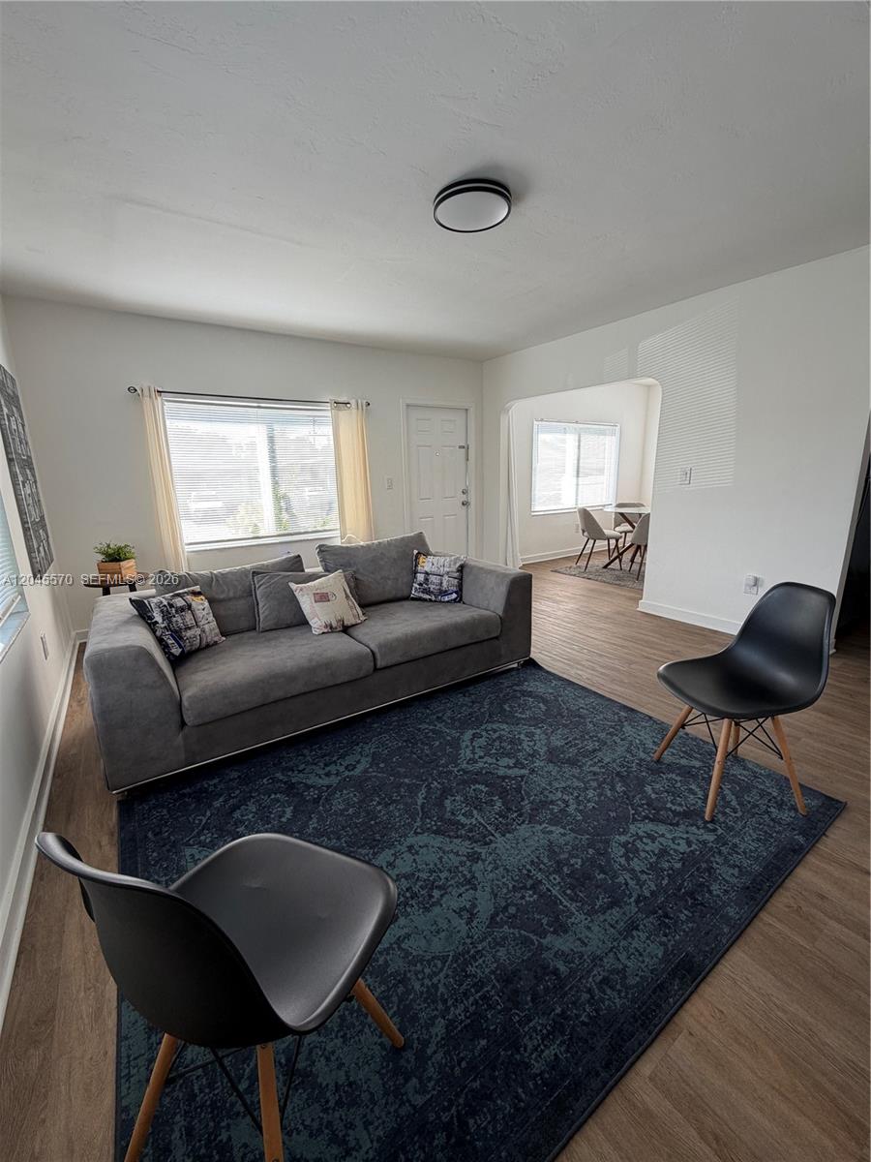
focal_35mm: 14
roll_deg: +1.6
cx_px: 436
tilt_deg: -12.4
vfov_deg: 102.1
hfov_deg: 85.7
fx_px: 470
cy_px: 581
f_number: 2.2
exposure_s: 1/123
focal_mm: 2.22
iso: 40
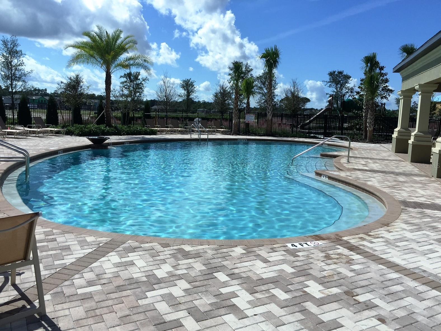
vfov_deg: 48.2
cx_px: 220
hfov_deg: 61.7
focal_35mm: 29
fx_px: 369
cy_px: 166
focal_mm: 4.15
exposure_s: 1/4405
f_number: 2.2
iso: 32
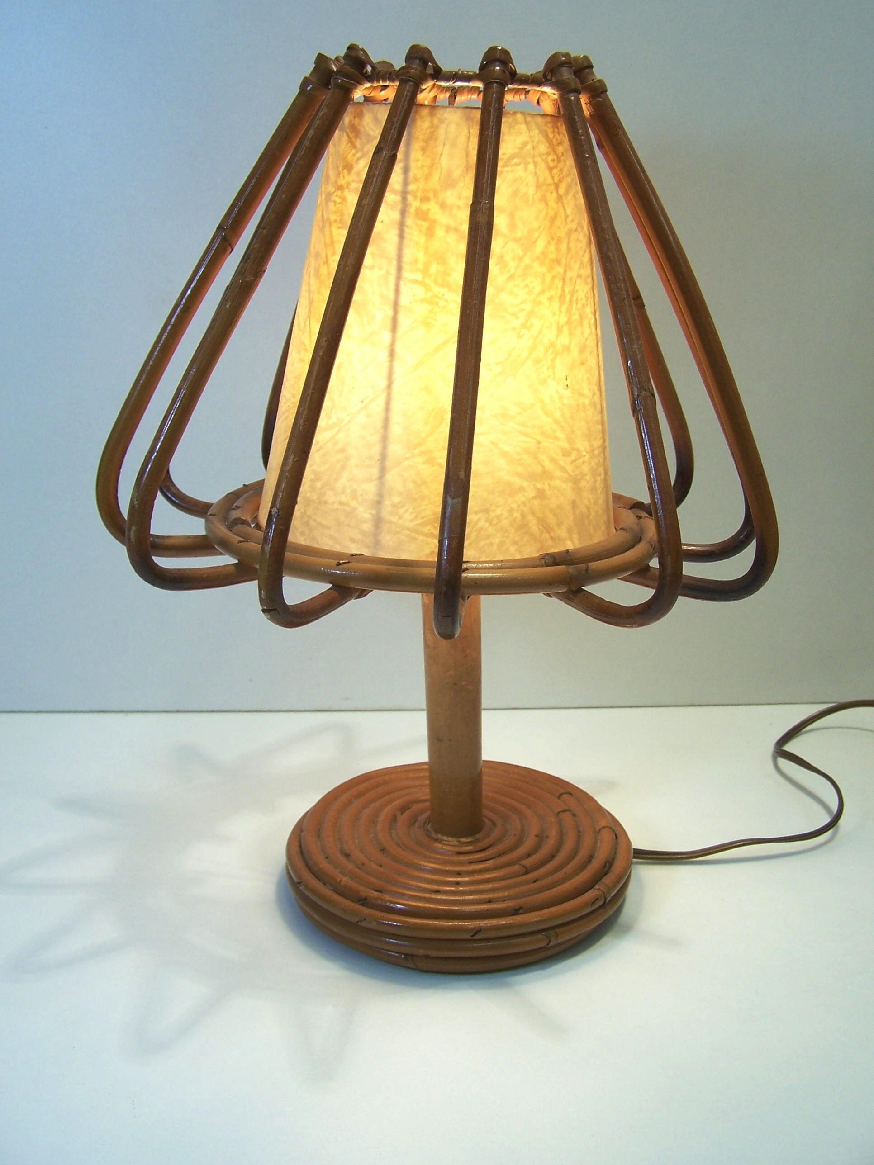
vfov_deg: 49.0
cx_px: 437
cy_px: 582
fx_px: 1279
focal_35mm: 38
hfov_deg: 37.7
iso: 80
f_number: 2.8
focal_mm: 6.3
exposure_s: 1/90
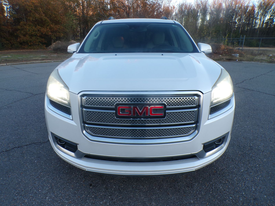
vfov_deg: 56.8
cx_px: 138
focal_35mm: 24
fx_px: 191
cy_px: 103
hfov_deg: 71.6
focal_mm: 4.3
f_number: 4.4
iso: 100
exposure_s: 1/50
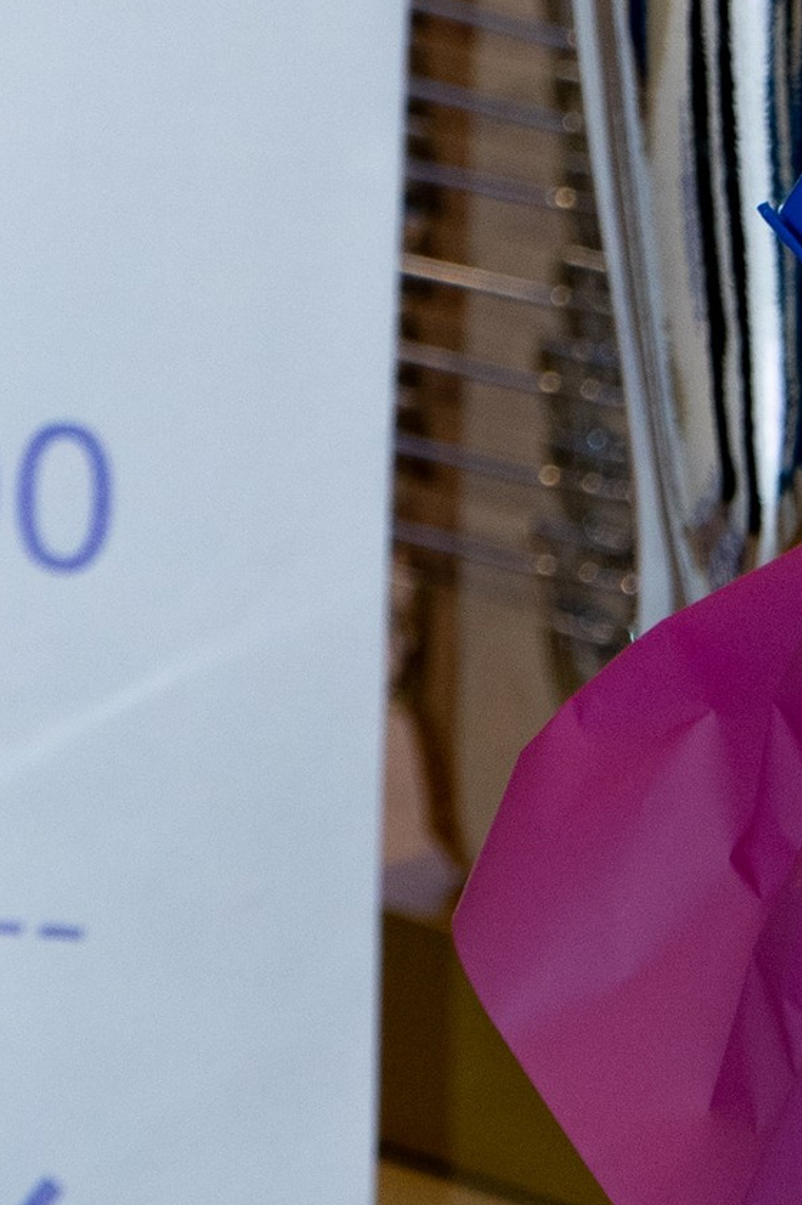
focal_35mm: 322
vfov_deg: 6.2
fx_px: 10768
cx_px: -937
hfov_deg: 4.2
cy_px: -1198
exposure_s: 1/250
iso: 400
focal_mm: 47
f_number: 3.5
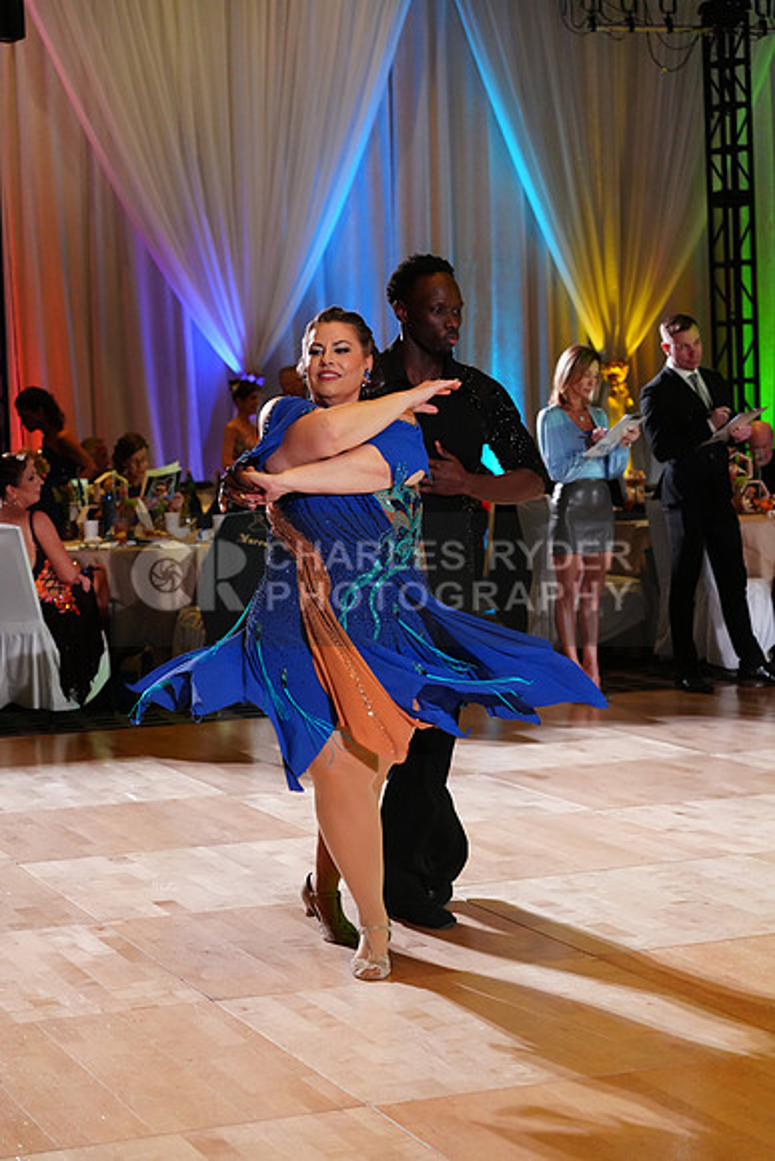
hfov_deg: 19.5
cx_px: 388
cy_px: 580
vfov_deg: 28.8
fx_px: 2259
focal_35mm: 70
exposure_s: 1/320
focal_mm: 70
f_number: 4
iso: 3200
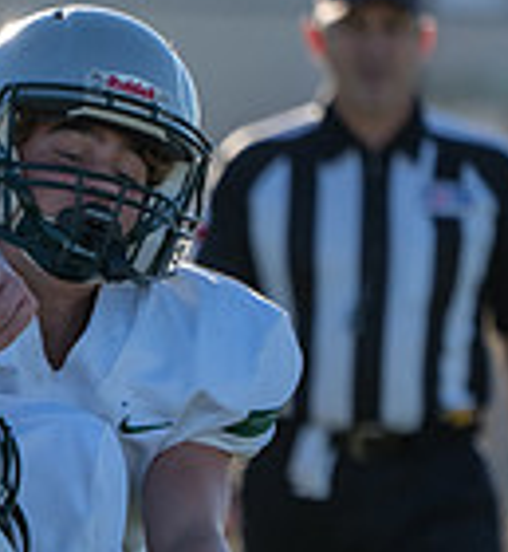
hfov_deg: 1.2
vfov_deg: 1.3
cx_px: -549
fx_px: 23823
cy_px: 792
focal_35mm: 1375
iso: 500
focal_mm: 300
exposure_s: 1/1250
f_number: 5.6
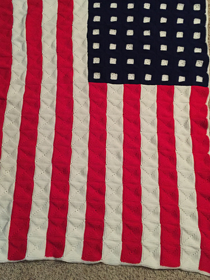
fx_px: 291
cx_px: 97
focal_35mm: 36
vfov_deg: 51.2
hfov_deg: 39.6
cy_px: 123
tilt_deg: -71.8
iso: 500
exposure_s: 1/15
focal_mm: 4.15
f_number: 2.2
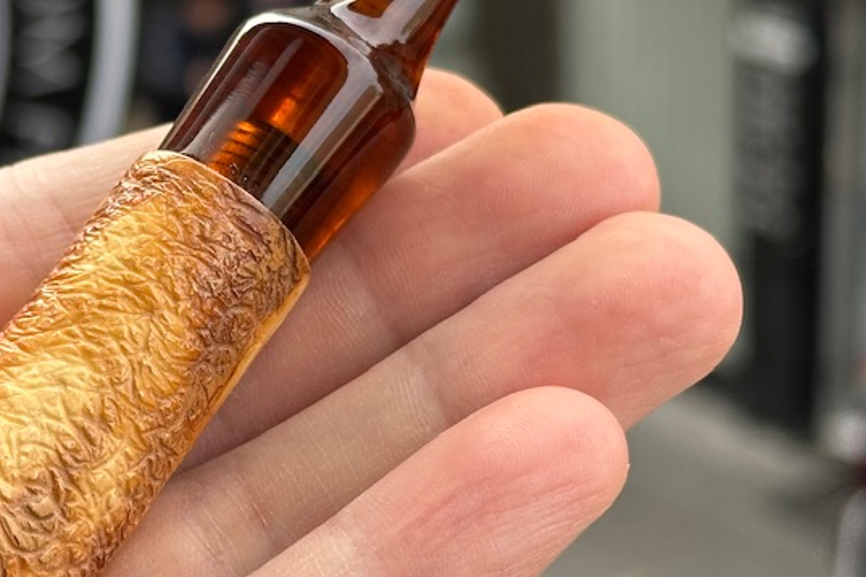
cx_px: 156
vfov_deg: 11.5
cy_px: 232
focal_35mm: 119
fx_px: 2862
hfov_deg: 17.1
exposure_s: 1/532
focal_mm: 6.86
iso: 64
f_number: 1.78
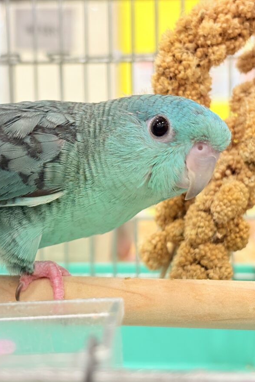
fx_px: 775
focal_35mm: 73
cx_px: 81
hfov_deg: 18.6
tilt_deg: -2.2
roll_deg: +1.9
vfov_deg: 27.7
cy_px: 193
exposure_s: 1/100
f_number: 1.6
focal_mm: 5.96
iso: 200
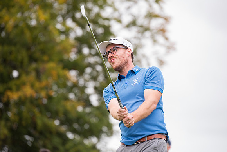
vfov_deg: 6.9
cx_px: 114
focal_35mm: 200
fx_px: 1261
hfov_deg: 10.3
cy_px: 76
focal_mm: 200
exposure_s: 1/1000
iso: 800
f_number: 4
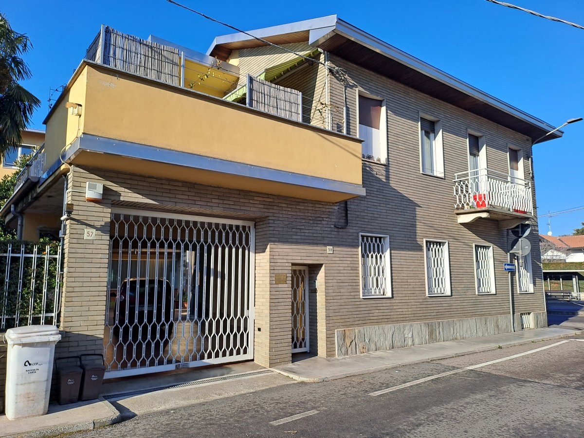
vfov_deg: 54.9
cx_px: 292
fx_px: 422
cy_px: 219
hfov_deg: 69.4
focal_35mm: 25
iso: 32
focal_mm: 4.65
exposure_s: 1/1153
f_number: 1.8
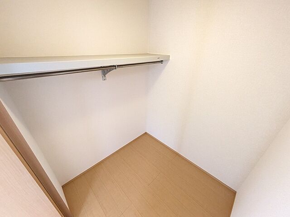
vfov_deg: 85.7
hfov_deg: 102.1
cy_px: 108
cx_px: 145
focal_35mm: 14
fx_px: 117
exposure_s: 1/60
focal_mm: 1.83
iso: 656
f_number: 2.2
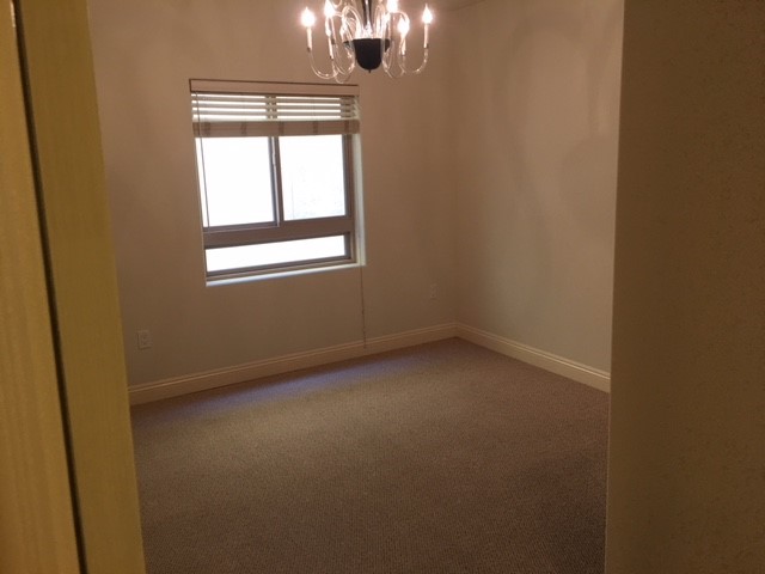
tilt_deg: -10.3
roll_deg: +1.0
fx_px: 641
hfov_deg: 61.7
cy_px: 287
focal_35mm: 29
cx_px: 382
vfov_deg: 48.2
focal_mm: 4.15
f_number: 2.2
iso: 40
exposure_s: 1/30
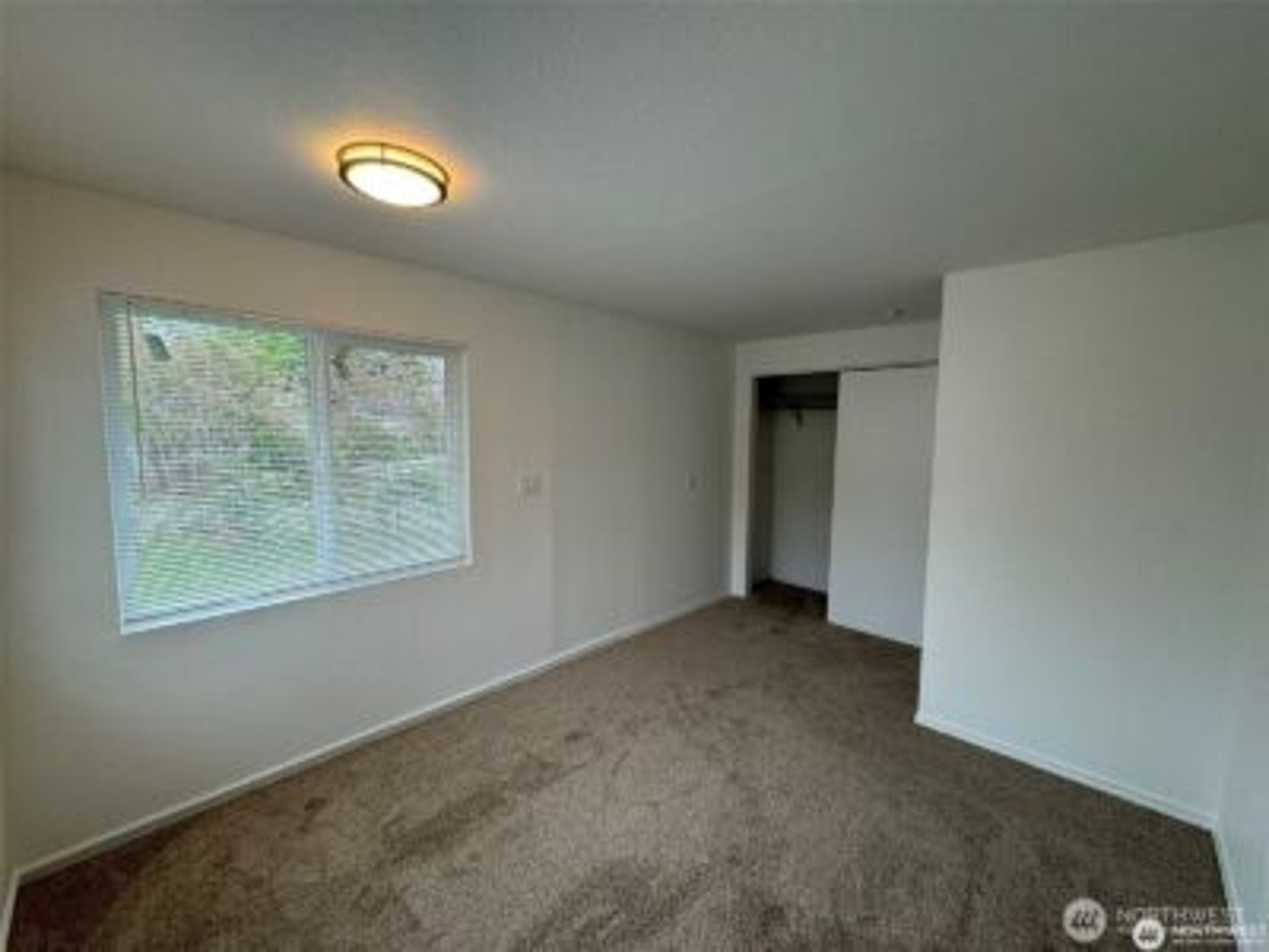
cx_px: 634
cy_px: 476
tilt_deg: -5.4
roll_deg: -1.3
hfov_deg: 102.1
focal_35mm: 14
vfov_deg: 85.7
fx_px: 513
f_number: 2.2
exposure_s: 1/120
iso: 125
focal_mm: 2.22
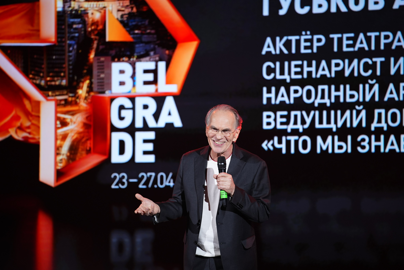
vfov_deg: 6.9
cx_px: 202
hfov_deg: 10.3
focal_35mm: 200
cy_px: 135
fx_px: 2244
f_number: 2.8
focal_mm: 200
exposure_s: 1/320
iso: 640
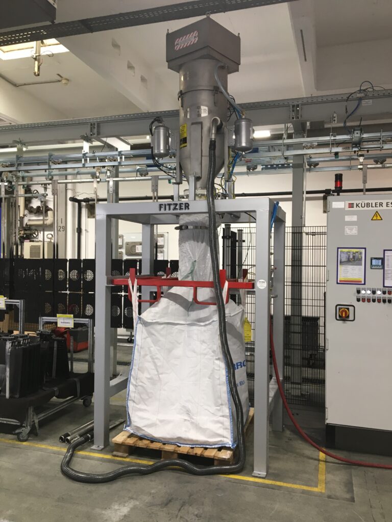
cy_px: 261
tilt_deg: +0.1
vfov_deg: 61.7
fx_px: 438
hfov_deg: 48.2
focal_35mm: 29
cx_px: 196
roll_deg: -0.4
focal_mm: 4.15
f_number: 2.2
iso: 80
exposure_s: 1/33
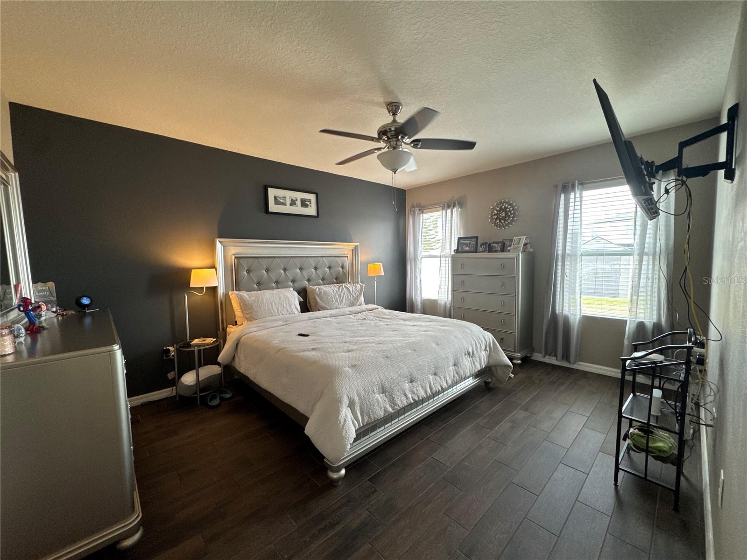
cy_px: 280
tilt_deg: -4.4
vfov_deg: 85.7
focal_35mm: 14
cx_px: 374
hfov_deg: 102.1
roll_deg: +0.3
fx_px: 302
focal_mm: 2.22
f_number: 2.2
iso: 160
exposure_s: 1/120
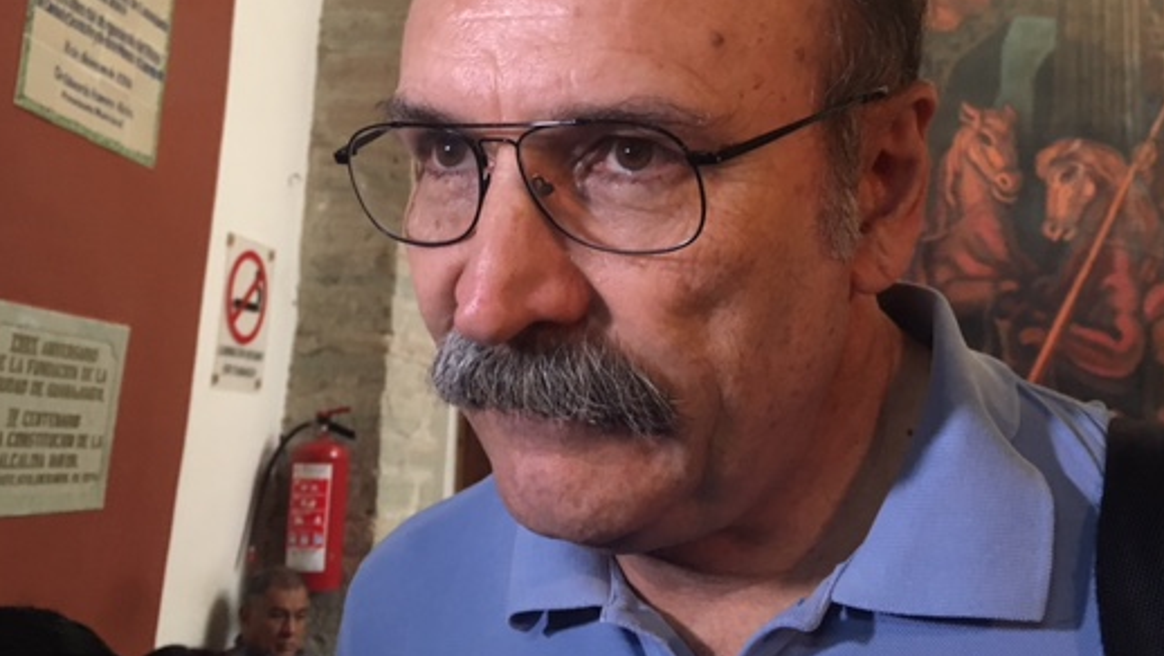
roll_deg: -3.7
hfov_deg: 51.5
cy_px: 202
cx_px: 625
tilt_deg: +11.1
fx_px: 1204
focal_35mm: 39
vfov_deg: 30.2
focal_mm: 4.15
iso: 200
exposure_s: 1/20
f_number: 2.2
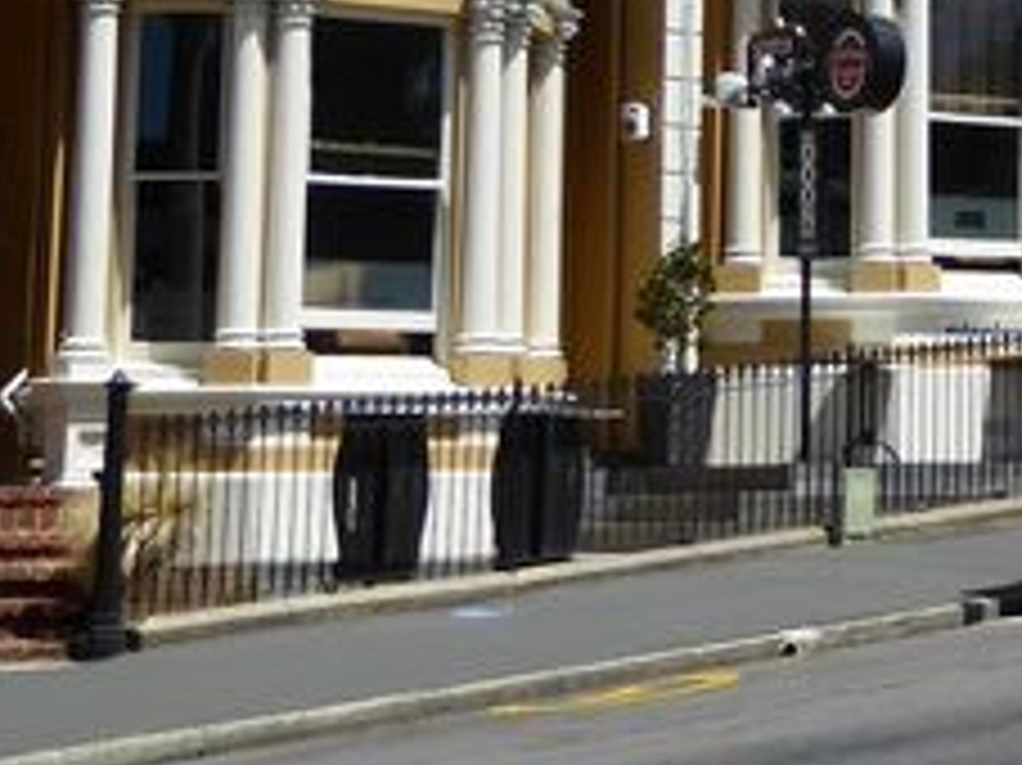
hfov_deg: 14.7
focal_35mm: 127
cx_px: 1387
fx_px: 3748
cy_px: -50
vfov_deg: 11.5
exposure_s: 1/800
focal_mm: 6.3
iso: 80
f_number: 3.7
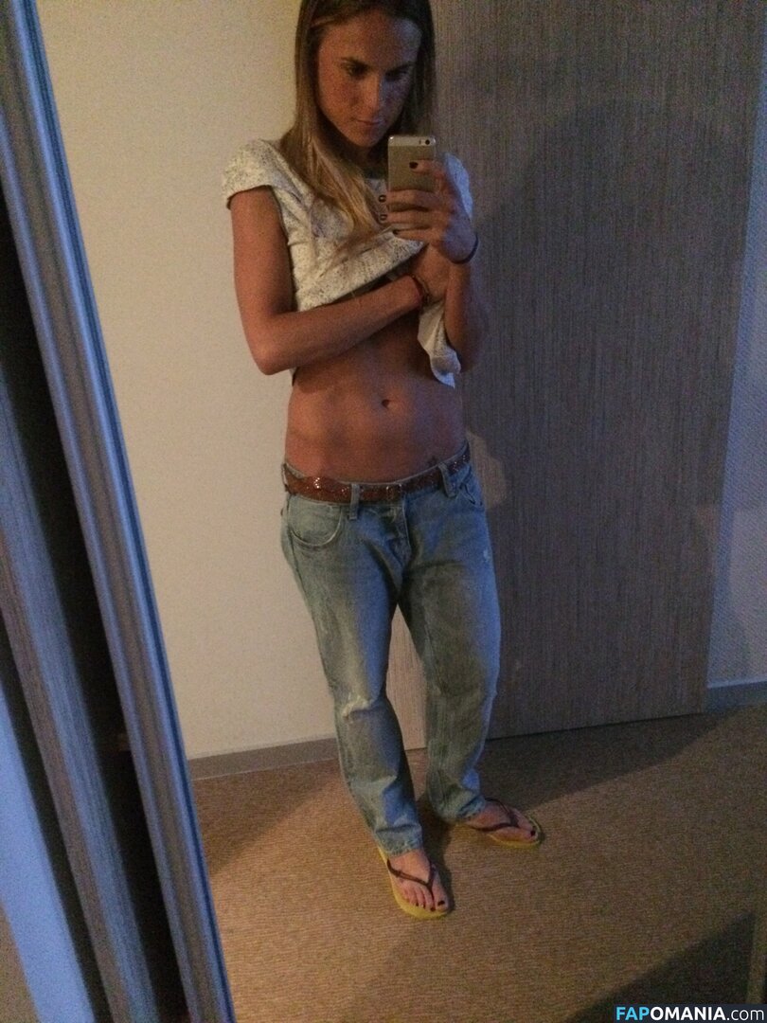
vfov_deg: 61.7
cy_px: 512
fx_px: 857
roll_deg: +4.0
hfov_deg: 48.2
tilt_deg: -23.1
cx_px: 384
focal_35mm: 29
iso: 1000
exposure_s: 1/15
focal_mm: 4.15
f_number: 2.2
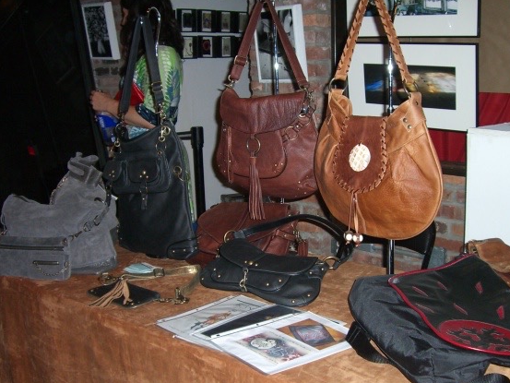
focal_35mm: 44
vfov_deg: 32.8
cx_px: 293
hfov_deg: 42.8
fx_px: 648
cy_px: 217
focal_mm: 6.2
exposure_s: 1/60
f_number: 2.7
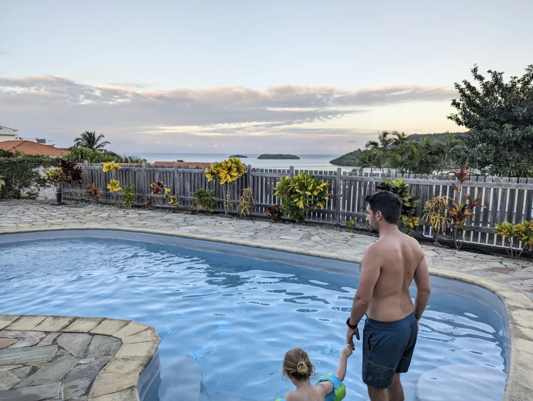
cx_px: 266
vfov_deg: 57.0
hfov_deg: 71.5
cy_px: 200
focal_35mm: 24
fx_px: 370
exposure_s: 1/214
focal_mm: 6.81
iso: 47
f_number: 1.85
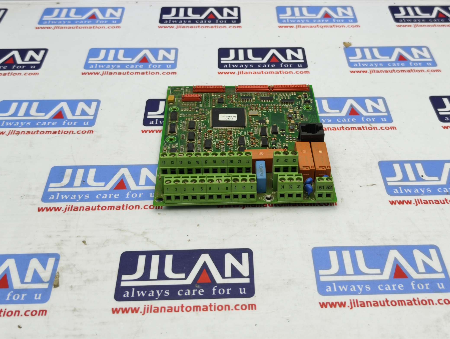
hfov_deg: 41.9
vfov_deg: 32.2
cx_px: 258
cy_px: 144
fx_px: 586
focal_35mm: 45
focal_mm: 6.25
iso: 50
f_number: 1.68
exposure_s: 1/119
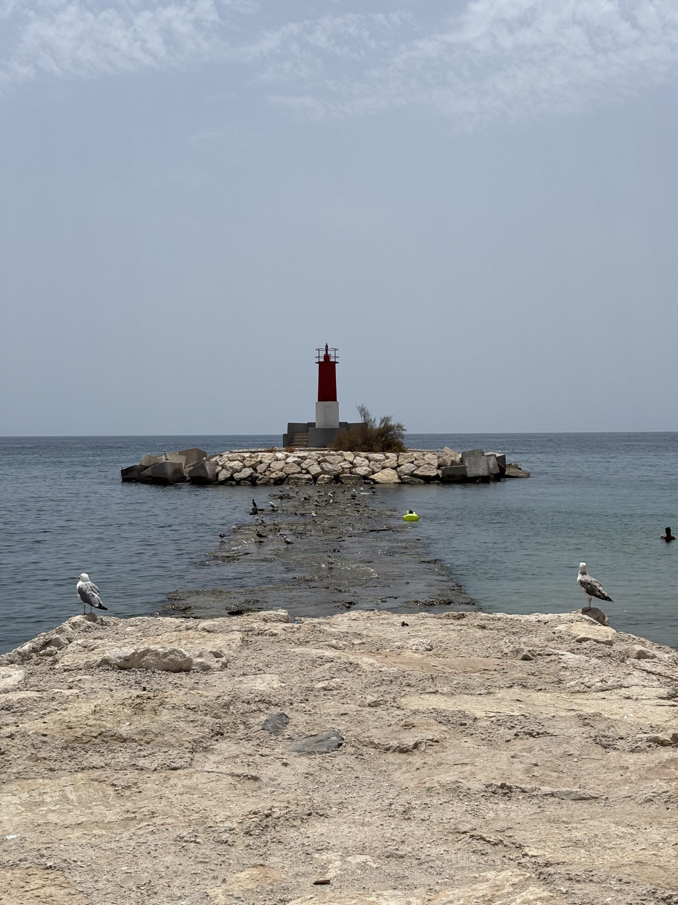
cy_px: 452
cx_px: 339
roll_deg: -0.9
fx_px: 1358
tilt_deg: -0.9
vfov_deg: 36.8
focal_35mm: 52
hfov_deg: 28.0
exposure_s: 1/7194
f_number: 1.6
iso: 40
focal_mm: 5.96
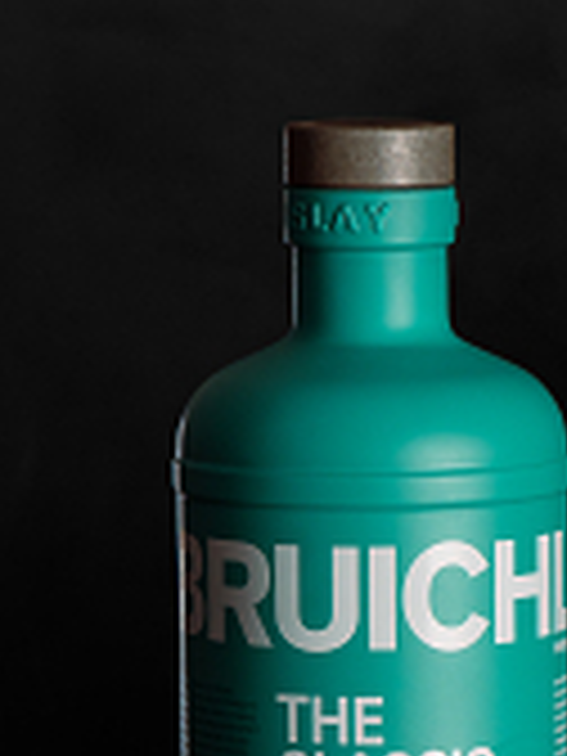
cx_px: 612
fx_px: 6115
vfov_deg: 7.0
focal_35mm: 280
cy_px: 745
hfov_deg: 5.3
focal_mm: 52
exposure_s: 1/125
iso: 200
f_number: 16
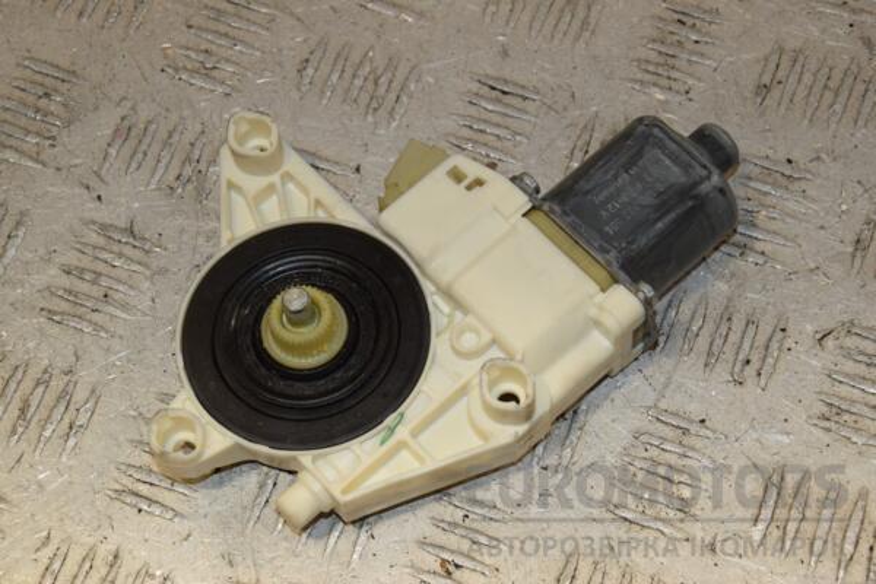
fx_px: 2117
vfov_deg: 15.7
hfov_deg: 23.4
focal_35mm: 87
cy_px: 292
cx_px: 438
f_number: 9
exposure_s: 1/200
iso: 800
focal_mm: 58
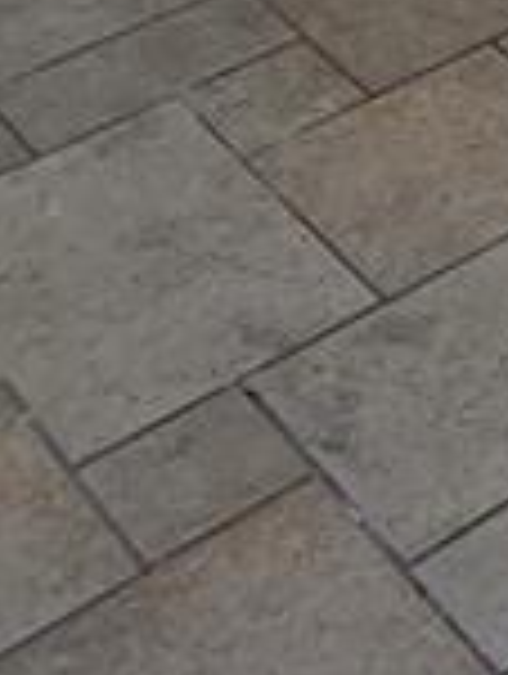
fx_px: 2029
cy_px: -324
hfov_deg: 12.0
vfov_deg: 17.1
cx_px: 1155
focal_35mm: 104
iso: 32
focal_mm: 1.74
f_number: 2.2
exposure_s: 1/103
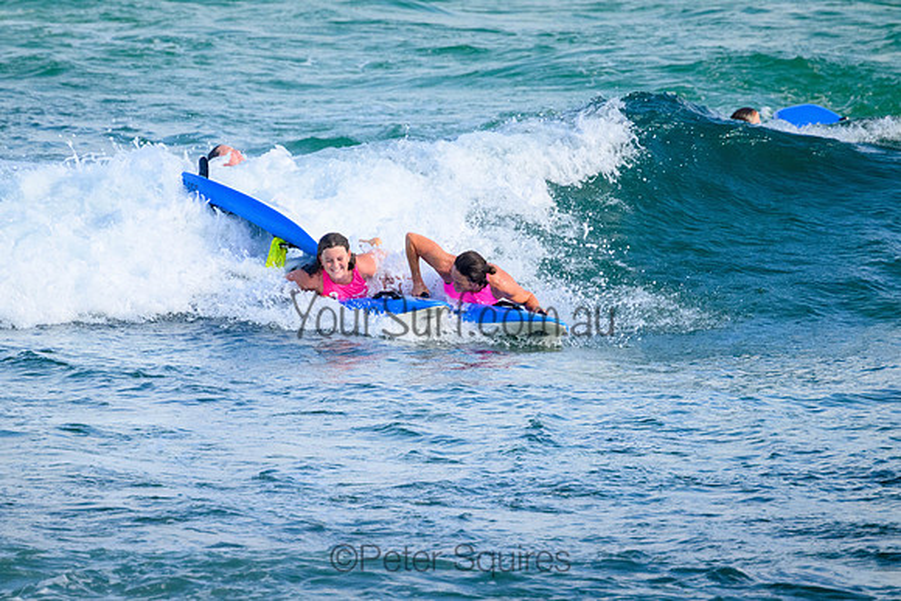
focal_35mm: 800
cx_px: 450
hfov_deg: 2.6
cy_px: 300
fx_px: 20026
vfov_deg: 1.7
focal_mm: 800
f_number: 11
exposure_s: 1/2000
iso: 2200
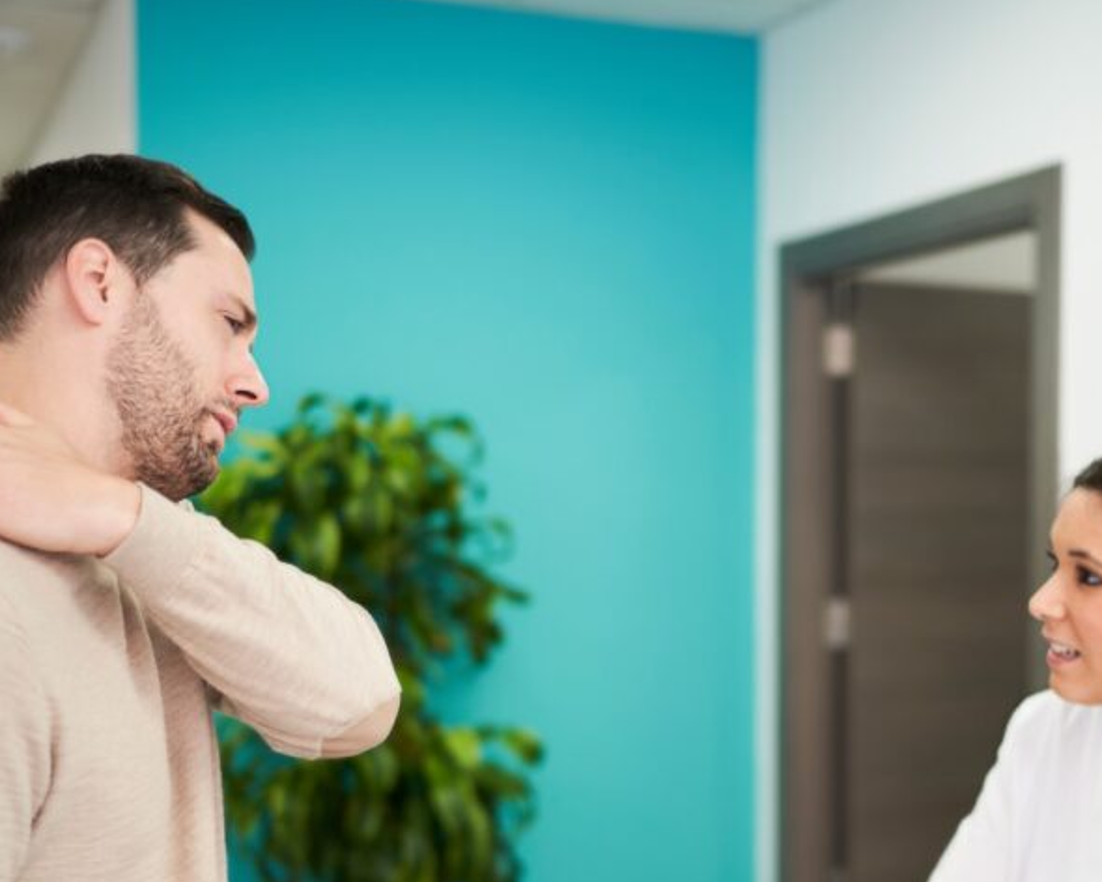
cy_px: 603
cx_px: 643
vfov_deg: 26.5
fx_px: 1859
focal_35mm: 57
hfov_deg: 32.9
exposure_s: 1/200
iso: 200
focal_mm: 35
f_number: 1.4
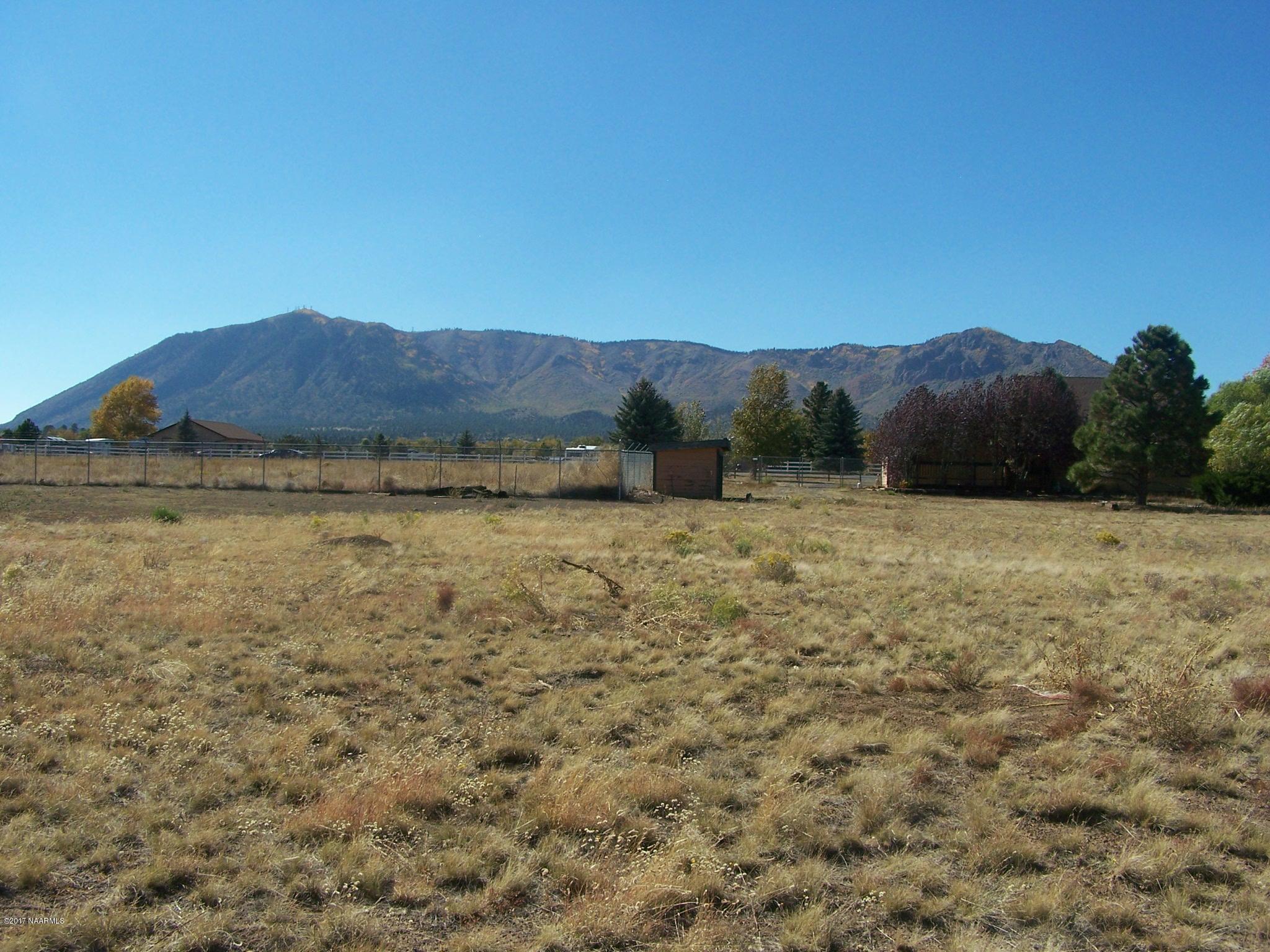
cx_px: 635
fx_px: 1394
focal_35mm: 38
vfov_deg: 37.7
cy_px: 476
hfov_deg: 49.0
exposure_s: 1/640
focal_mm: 6.3
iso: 80
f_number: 4
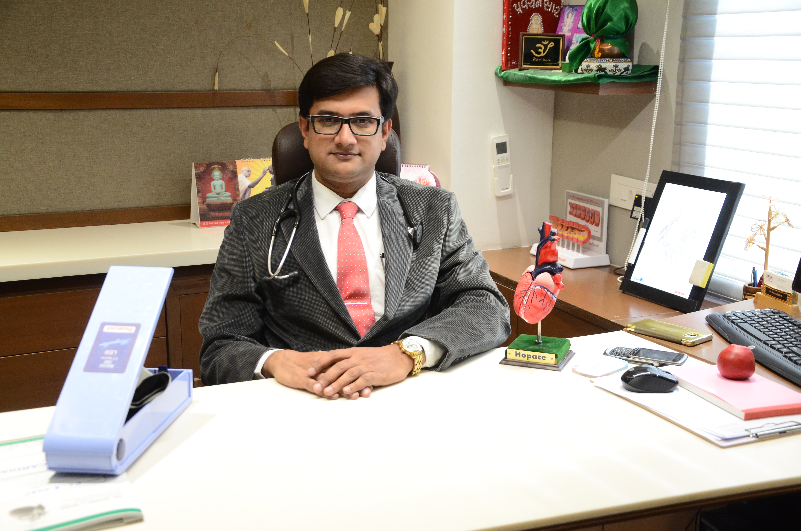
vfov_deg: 29.7
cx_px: 400
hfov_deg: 43.7
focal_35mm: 45
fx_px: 999
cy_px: 266
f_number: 4.2
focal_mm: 30
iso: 1250
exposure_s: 1/60
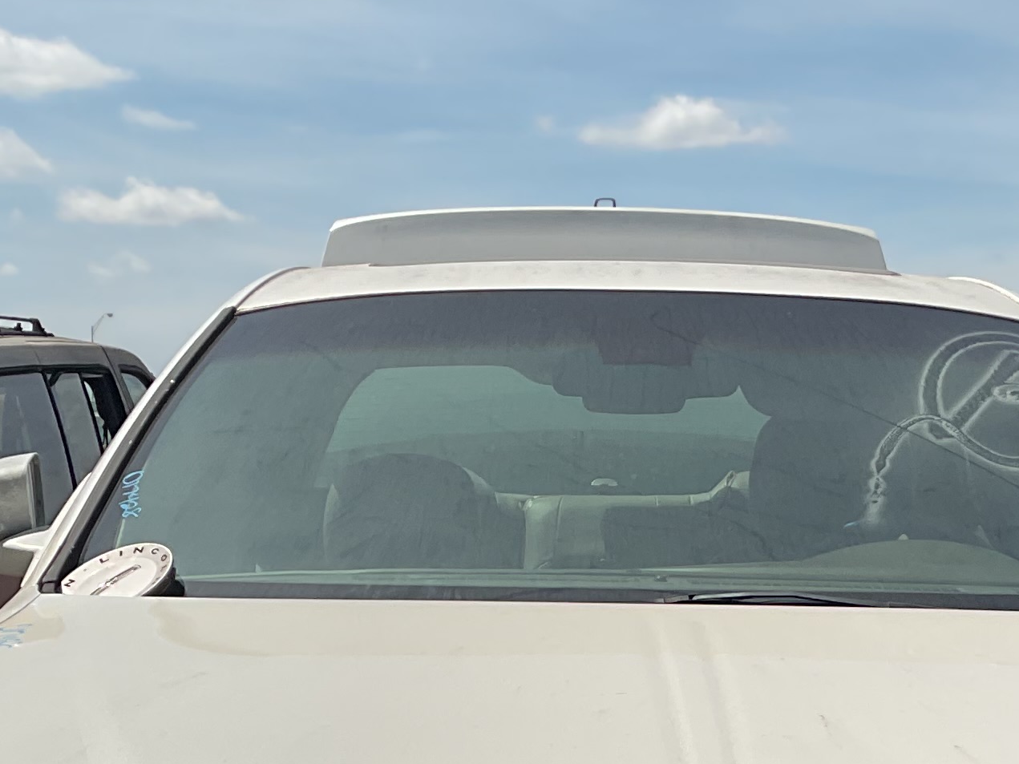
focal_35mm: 92
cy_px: 966
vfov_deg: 15.4
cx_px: 539
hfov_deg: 21.3
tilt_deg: -8.9
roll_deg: +0.7
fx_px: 2708
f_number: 1.8
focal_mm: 3
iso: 16
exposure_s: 1/2667
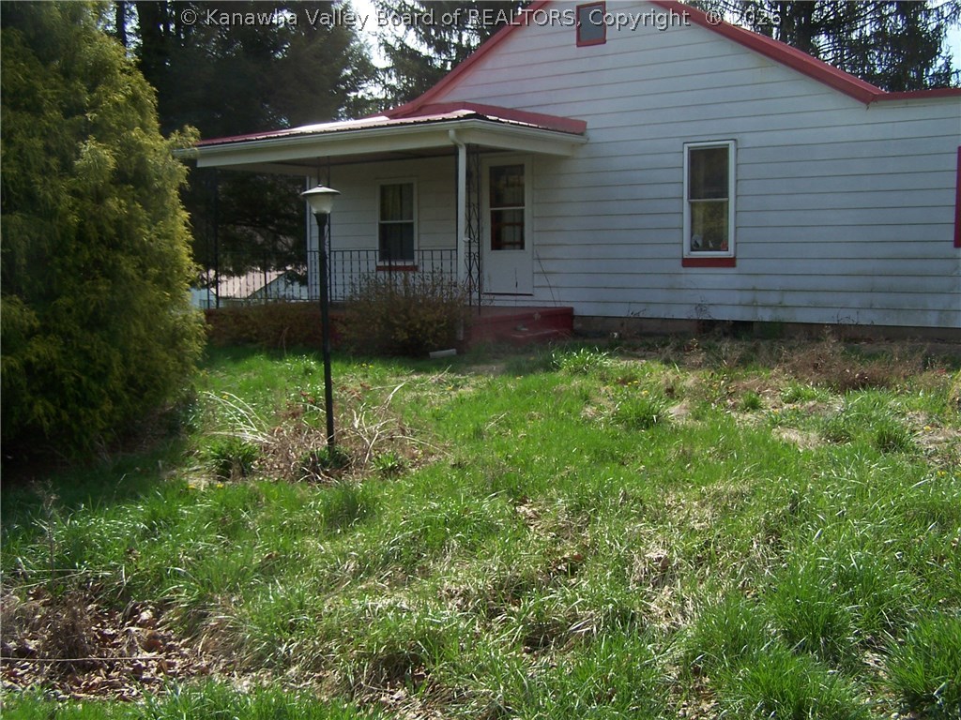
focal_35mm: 38
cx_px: 480
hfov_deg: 49.0
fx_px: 1055
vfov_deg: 37.7
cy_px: 360
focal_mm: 6.3
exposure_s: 1/1000
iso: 80
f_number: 2.8
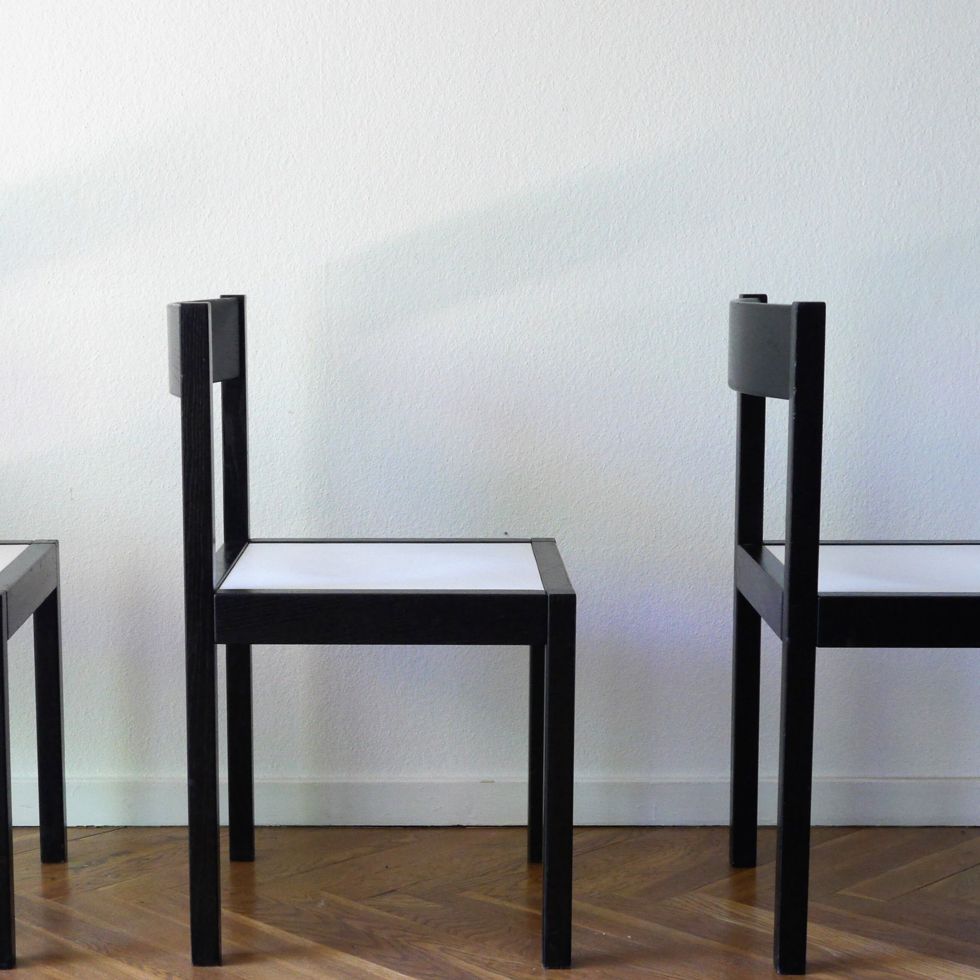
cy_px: 567
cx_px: 385
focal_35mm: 62
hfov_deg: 27.7
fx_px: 1986
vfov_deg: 27.7
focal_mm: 20
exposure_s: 1/60
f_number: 6.3
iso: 1600
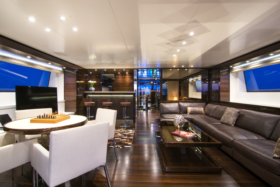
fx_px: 128
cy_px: 94
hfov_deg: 95.0
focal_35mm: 16
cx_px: 140
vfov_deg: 72.0
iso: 100
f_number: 9
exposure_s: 2
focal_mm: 11
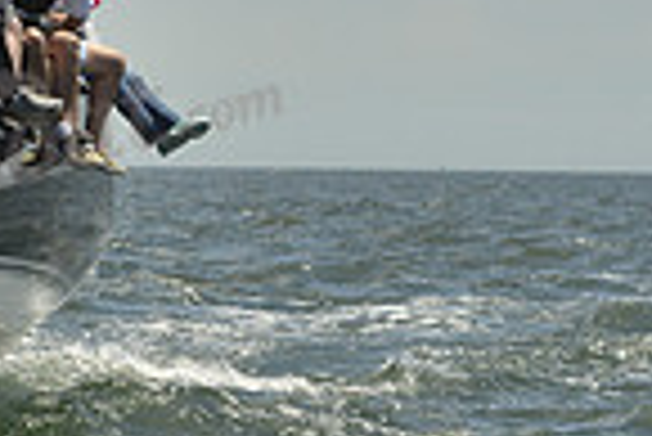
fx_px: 7107
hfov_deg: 5.2
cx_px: -580
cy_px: -7
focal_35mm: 392
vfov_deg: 3.5
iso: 280
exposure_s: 1/1600
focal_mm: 98
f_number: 9
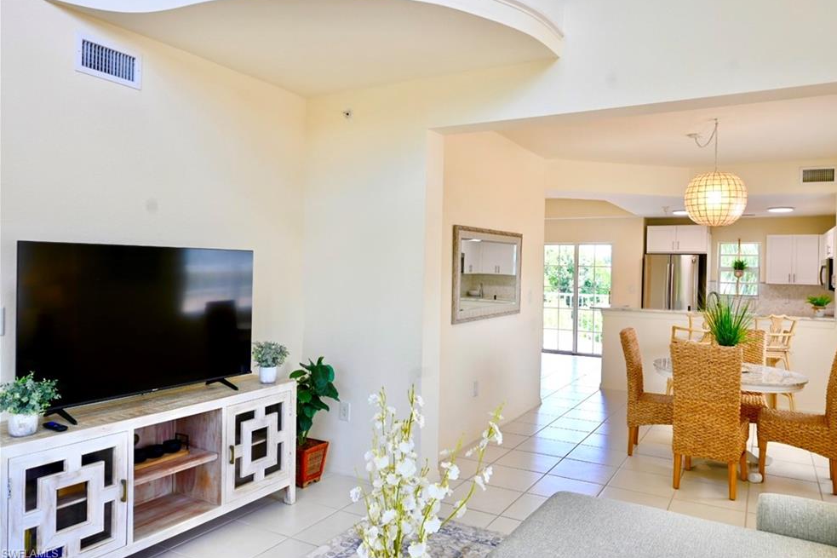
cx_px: 435
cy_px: 271
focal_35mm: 25
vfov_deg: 51.3
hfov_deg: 71.5
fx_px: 581
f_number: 8
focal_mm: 16
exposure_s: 1/6
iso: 100
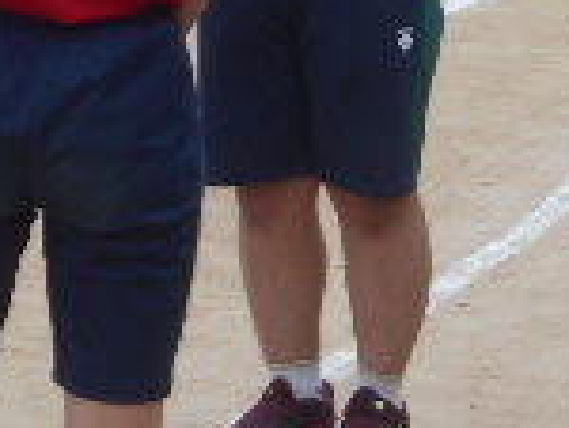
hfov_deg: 6.0
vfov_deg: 4.6
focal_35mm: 324
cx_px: -379
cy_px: 76
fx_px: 5334
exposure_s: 1/320
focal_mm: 13.5
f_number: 5.8
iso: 80
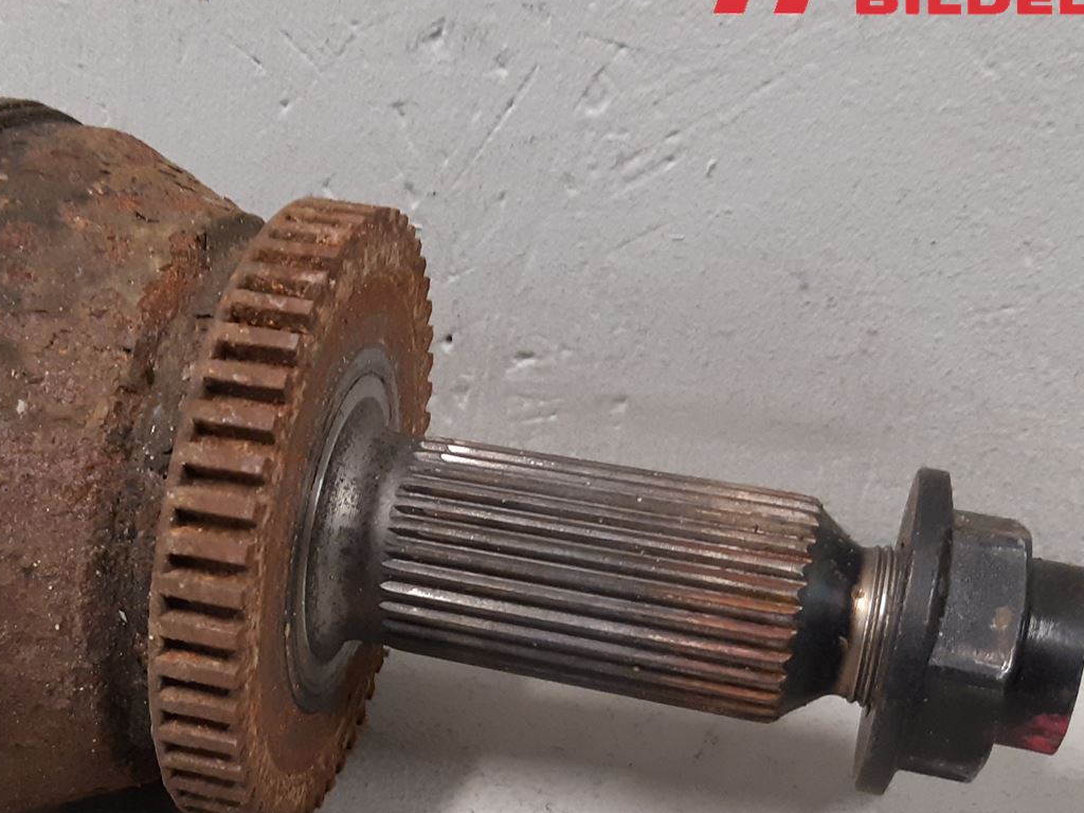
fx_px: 1628
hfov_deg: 36.0
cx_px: 279
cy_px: 648
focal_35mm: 52
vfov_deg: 27.5
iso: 250
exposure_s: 1/50
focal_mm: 3.93
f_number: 1.7
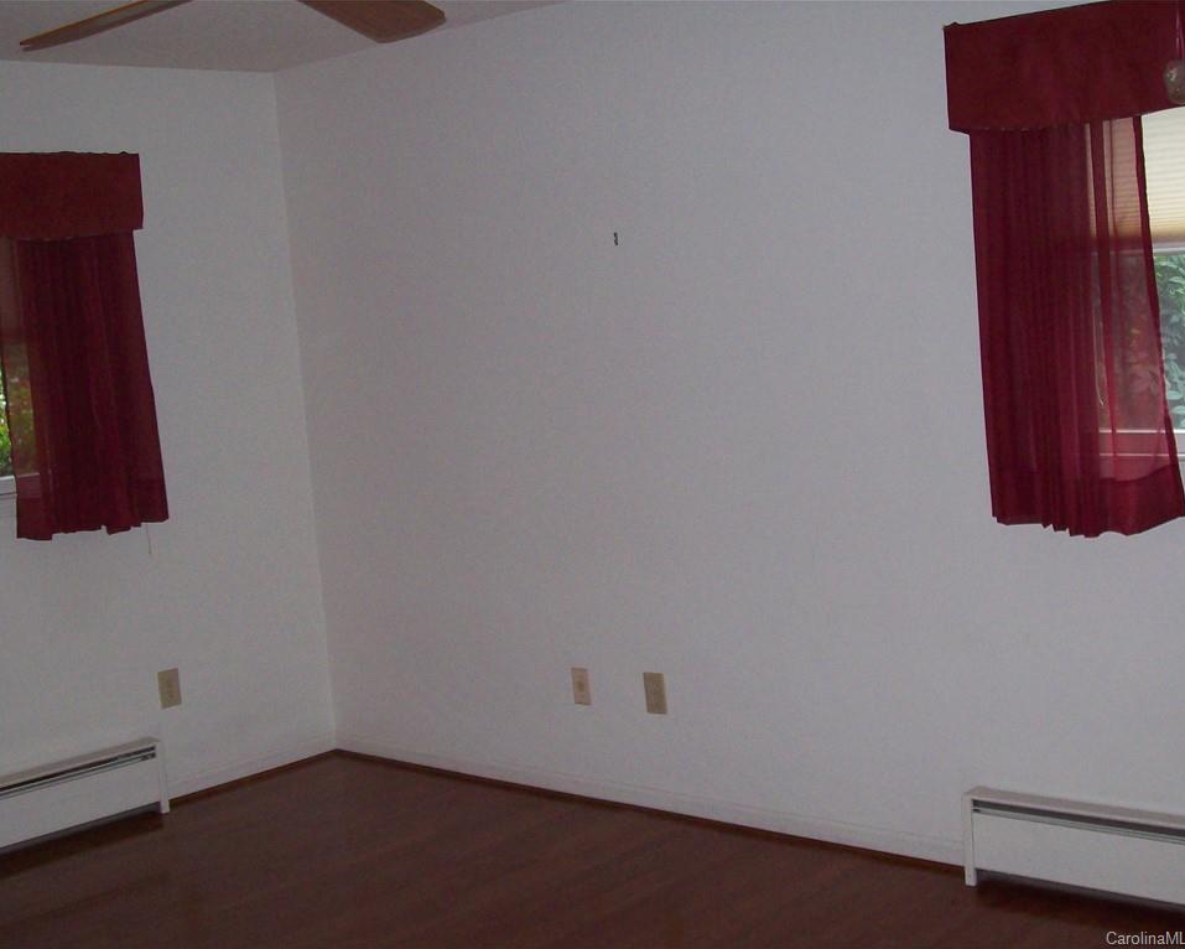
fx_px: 1649
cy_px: 474
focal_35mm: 47
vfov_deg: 32.1
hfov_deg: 39.5
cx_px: 614
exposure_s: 1/73.6
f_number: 3
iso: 200
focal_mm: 7.6
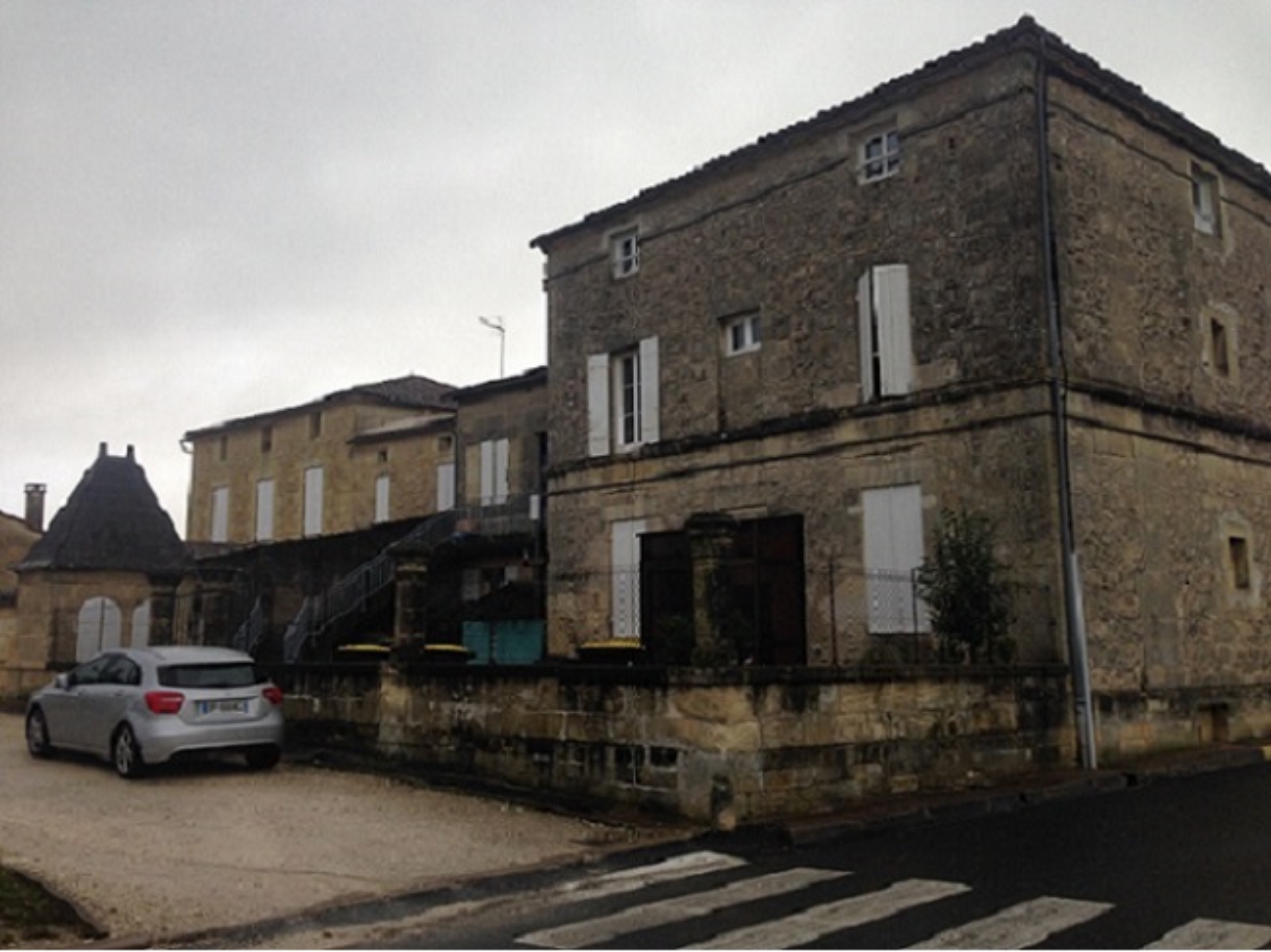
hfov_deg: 55.4
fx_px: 1211
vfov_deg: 42.9
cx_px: 636
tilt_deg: +7.7
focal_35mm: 33
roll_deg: -0.4
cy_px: 476
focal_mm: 4.12
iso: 50
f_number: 2.4
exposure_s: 1/366
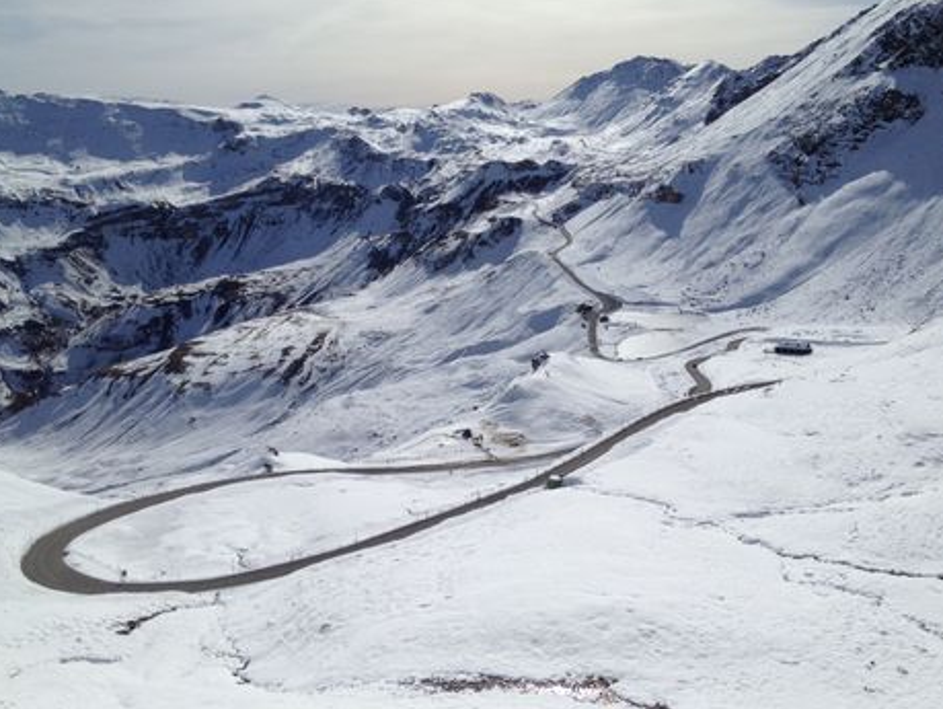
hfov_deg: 47.8
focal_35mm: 39
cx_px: 514
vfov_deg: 36.9
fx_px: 1063
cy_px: 349
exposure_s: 1/9259
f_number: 2.4
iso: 64
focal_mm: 4.28
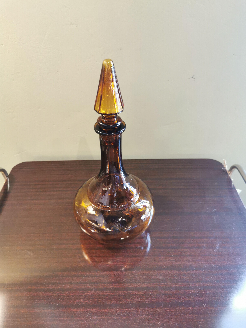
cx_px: 123
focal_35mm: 27
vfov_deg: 65.3
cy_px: 164
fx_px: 256
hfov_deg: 51.4
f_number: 1.6
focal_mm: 5.56
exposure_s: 1/50
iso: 250
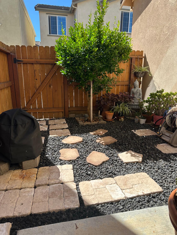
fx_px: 164
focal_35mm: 24
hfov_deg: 56.8
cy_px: 118
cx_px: 88
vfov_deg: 71.6
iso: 80
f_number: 1.78
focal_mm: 6.86
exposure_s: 1/1721
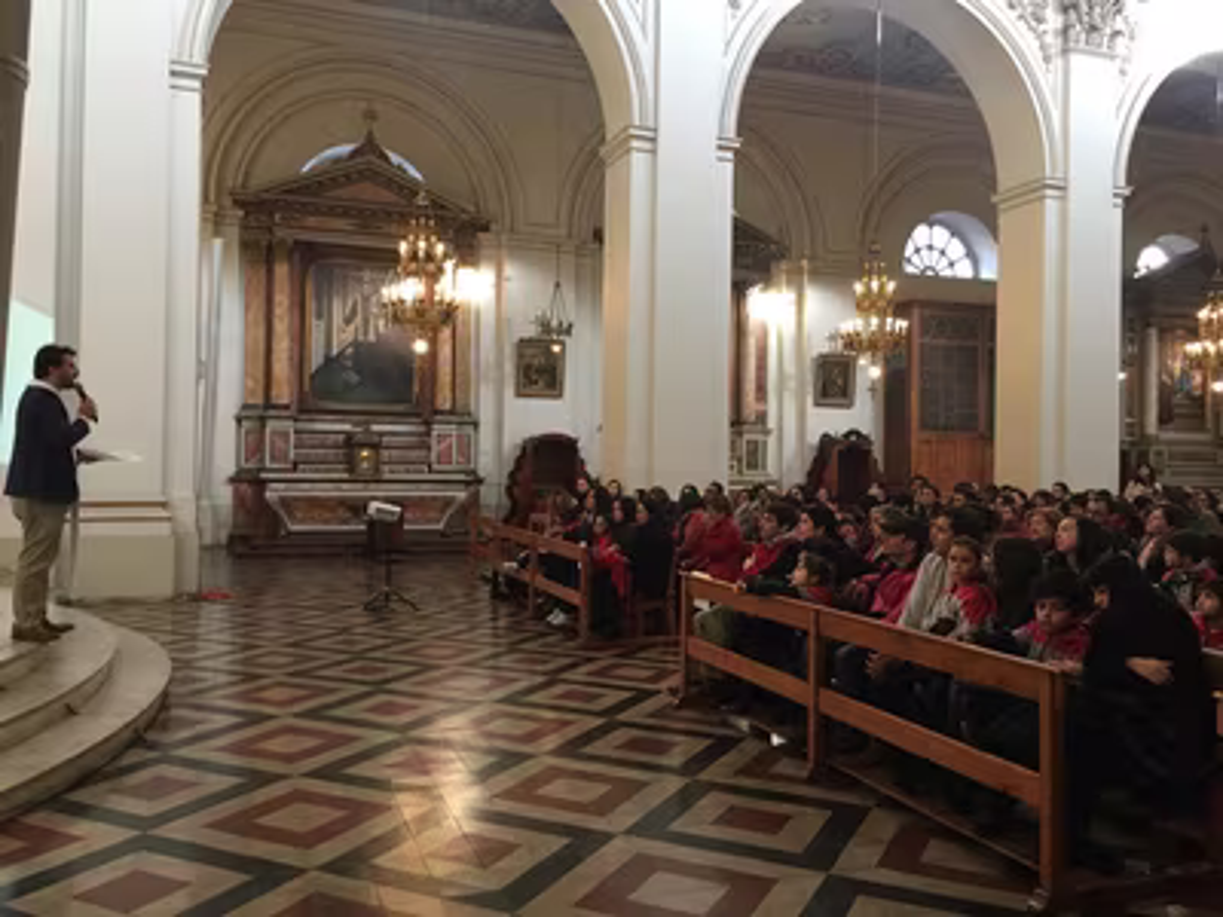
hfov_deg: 61.7
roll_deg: -1.3
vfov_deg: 48.2
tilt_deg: +0.5
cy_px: 458
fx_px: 1025
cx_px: 612
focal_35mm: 29
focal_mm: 4.15
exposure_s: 1/17
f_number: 2.2
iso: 50
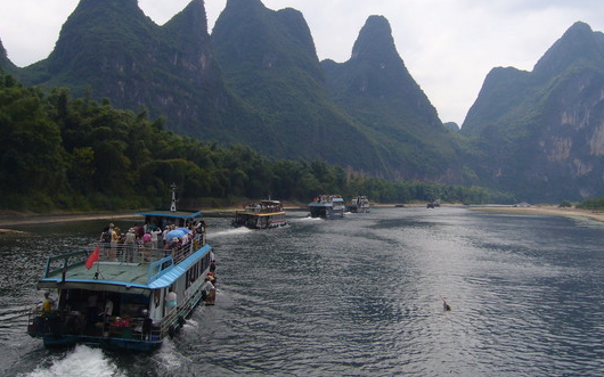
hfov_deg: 47.1
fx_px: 691
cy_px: 162
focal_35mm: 42
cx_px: 329
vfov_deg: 30.5
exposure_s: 1/500
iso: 80
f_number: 5.6
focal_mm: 5.8
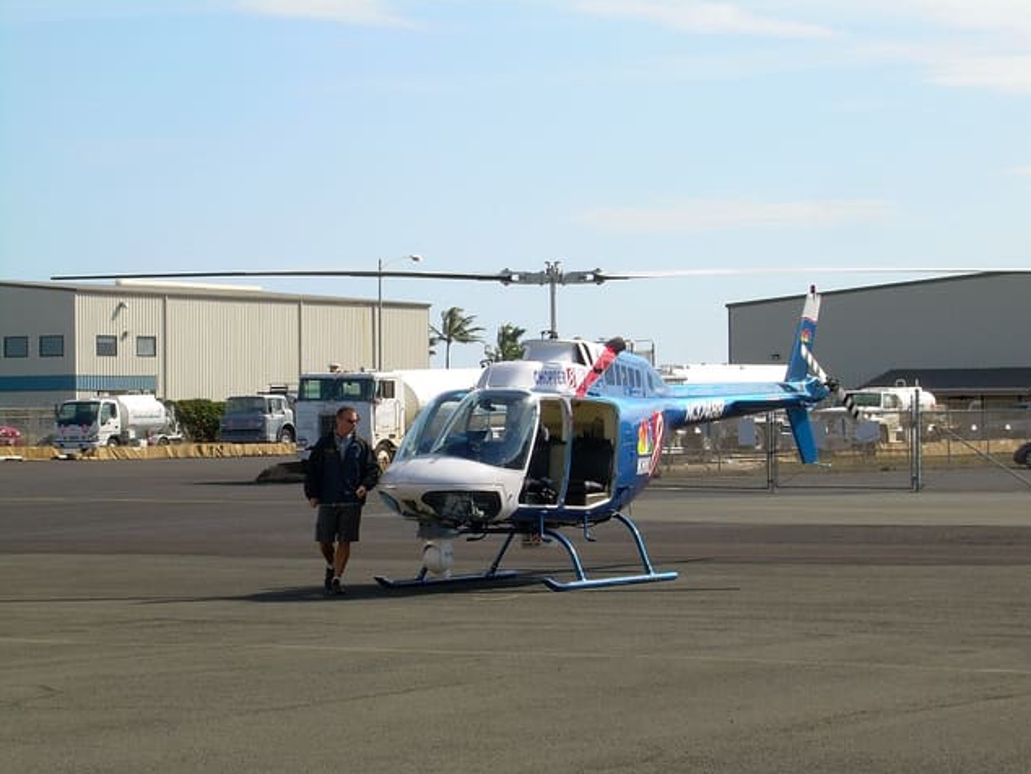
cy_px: 385
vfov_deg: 13.3
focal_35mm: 111
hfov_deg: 17.7
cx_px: 519
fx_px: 3307
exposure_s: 1/162
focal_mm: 18.9
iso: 50
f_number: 8
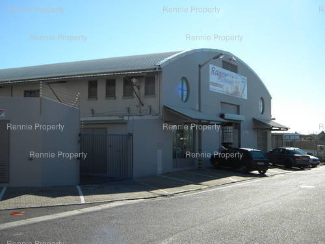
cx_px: 162
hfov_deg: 40.4
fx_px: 441
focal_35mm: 47
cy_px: 122
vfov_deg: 30.9
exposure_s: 1/747
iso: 80
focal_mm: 8.6
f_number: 3.9
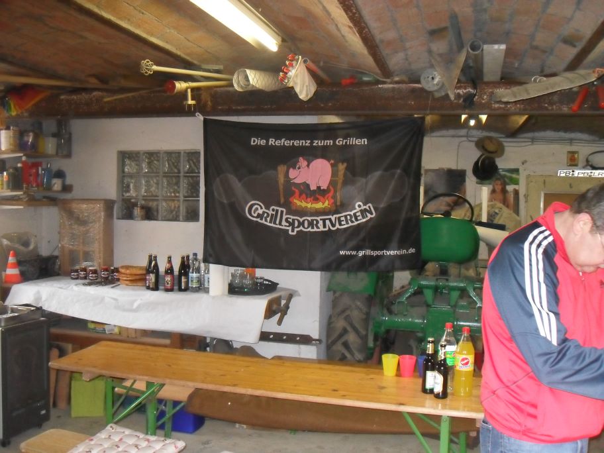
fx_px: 611
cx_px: 302
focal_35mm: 35
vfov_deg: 40.7
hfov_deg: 52.6
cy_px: 226
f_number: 2.8
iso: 320
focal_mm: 6.2
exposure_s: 1/45
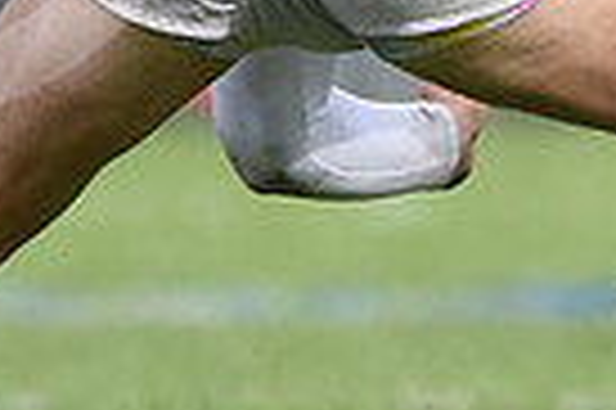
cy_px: -196
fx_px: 30438
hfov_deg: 1.2
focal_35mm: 1781
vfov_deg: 0.8
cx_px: 656
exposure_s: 1/1250
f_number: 4
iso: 500
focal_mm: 420
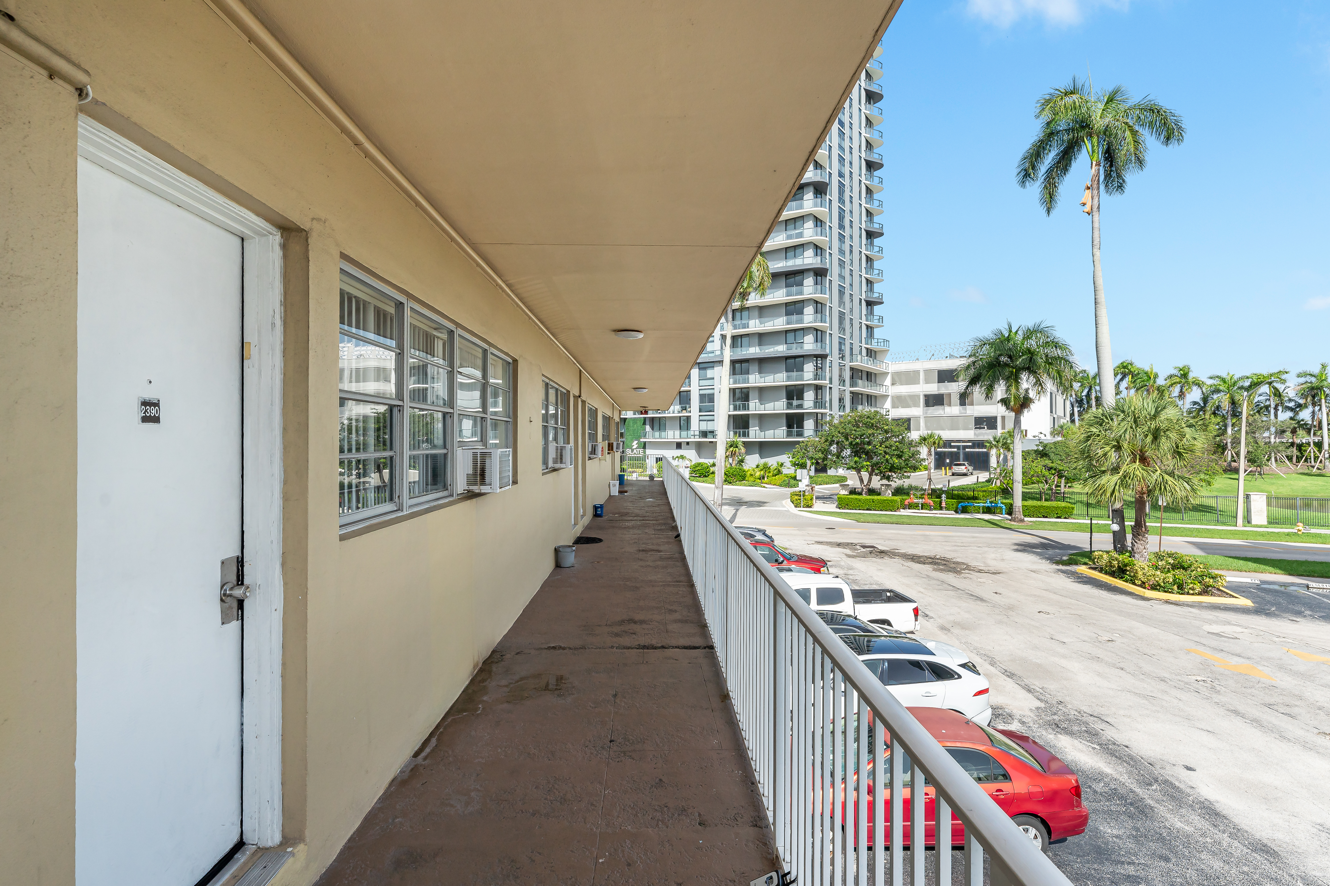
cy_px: 443
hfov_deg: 93.3
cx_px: 665
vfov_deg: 70.4
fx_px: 628
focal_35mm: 17
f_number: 9
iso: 200
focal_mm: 17
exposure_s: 1/500
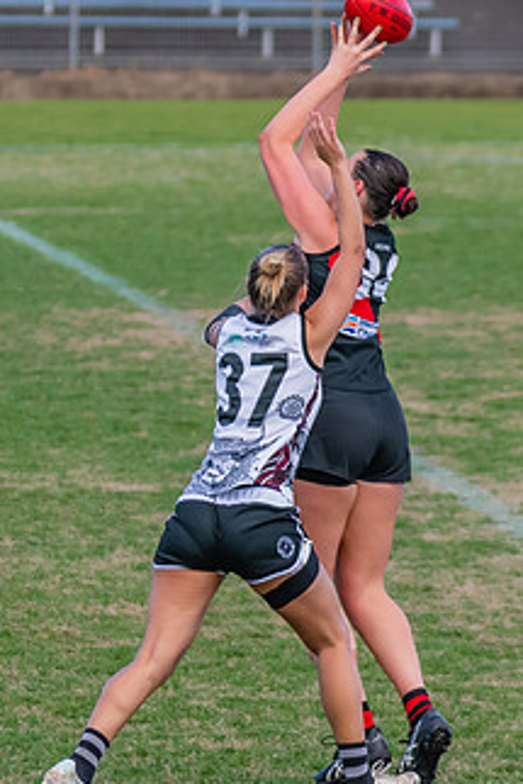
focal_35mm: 637
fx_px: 13865
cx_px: 322
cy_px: 407
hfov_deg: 2.2
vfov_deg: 3.2
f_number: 4.5
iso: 800
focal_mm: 190
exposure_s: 1/1250
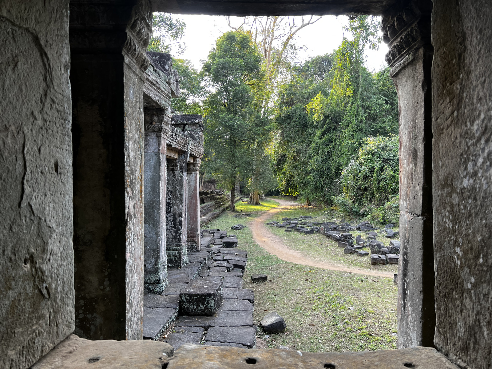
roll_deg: +1.1
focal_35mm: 26
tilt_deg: -0.5
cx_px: 246
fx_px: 370
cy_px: 184
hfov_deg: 67.3
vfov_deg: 53.1
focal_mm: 5.7
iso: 40
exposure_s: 1/121
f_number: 1.5
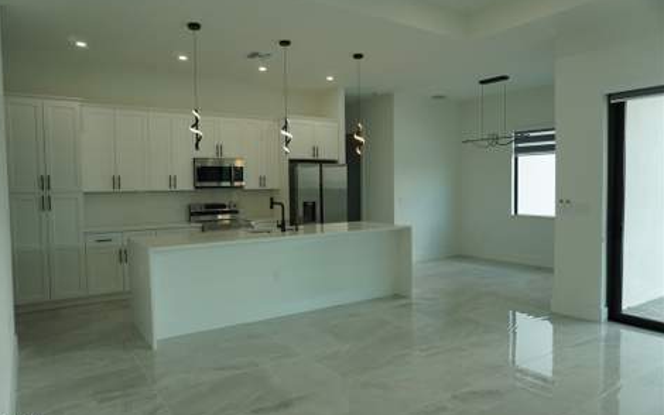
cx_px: 326
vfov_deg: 49.3
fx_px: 453
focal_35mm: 25
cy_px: 209
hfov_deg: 72.5
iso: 250
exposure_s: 1/160
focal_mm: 16
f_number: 4
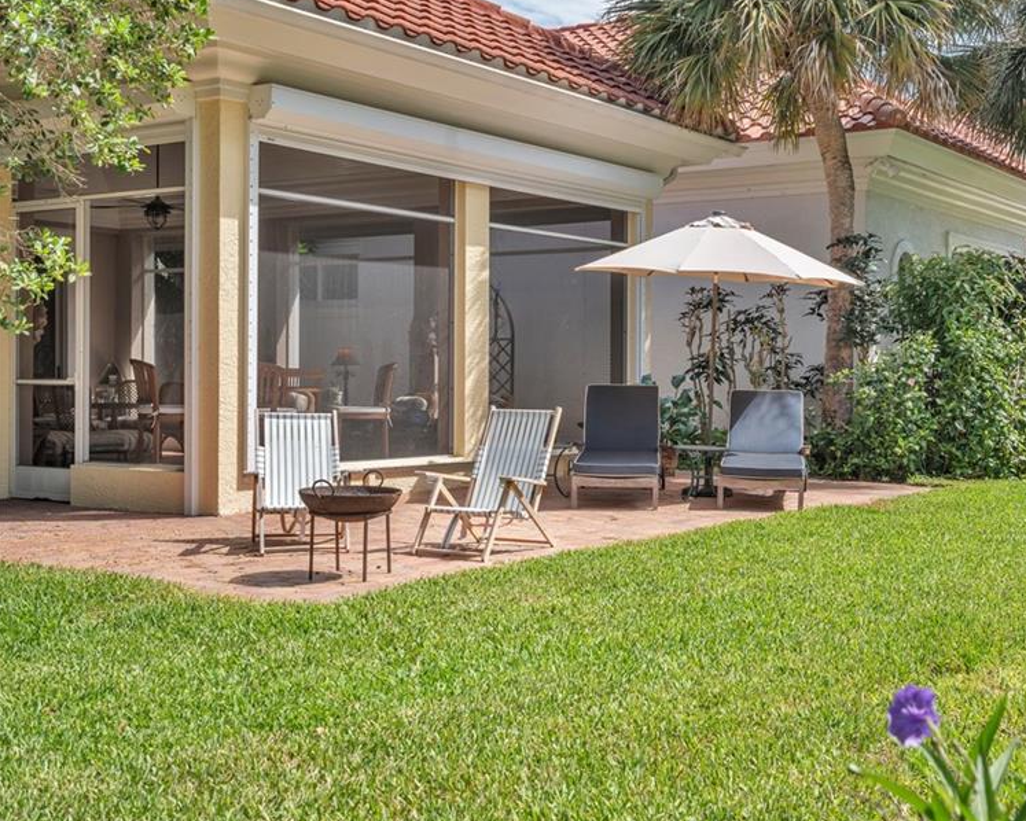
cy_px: 393
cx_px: 700
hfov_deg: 40.5
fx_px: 1367
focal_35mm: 45
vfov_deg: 33.4
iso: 100
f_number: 9
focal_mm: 35
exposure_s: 1/15
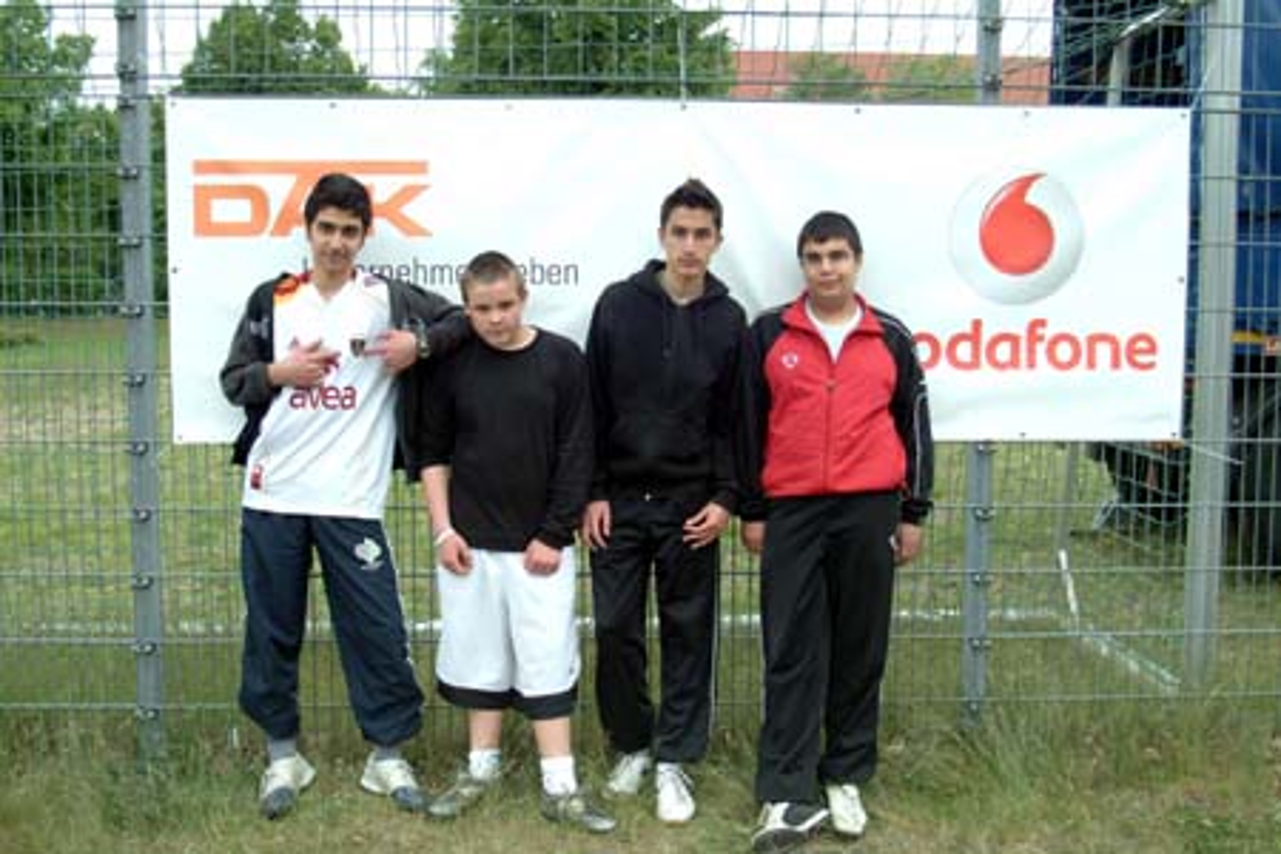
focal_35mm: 38
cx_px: 640
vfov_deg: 35.5
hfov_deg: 51.3
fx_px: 1334
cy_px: 427
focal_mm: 25
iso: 400
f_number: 8
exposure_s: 1/250
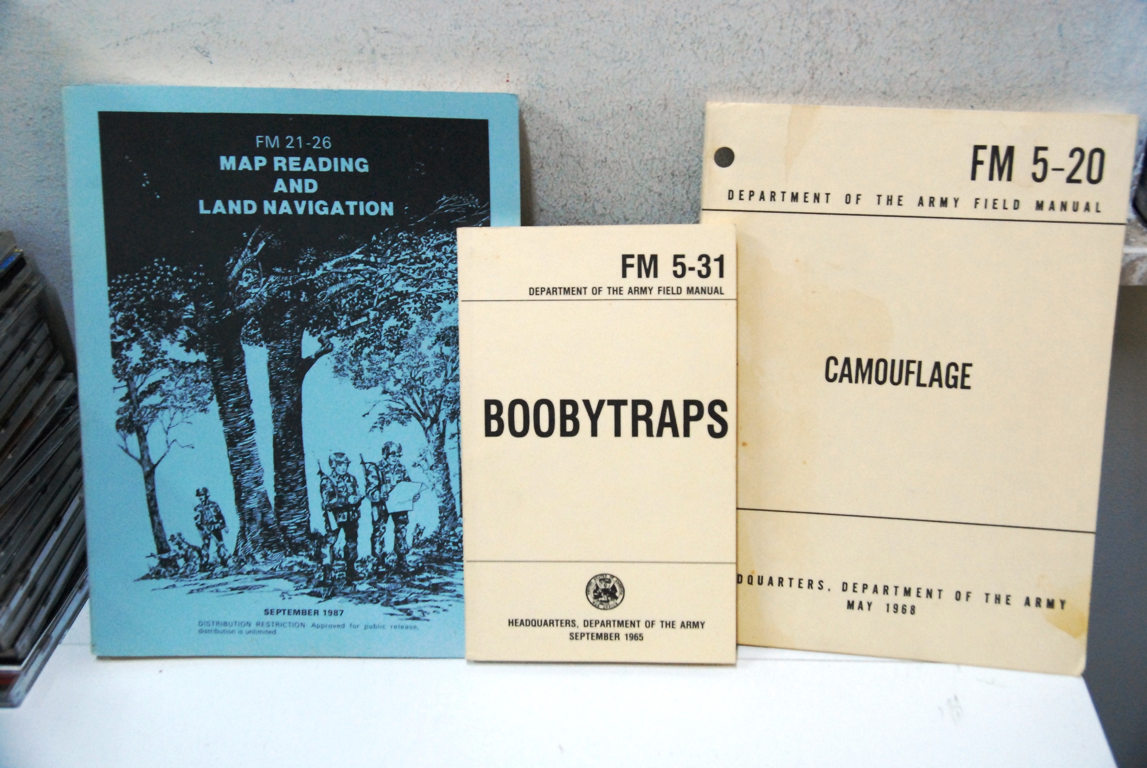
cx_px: 574
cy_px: 384
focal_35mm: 36
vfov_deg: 37.0
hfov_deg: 53.1
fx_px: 1148
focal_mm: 24
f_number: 5.6
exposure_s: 1/60
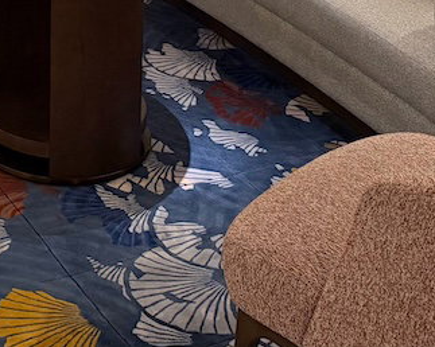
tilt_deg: -9.3
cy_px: -256
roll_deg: +0.3
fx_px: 1119
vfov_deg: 15.4
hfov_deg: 21.1
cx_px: -20
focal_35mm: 87
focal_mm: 6.76
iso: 500
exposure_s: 1/59
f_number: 1.78
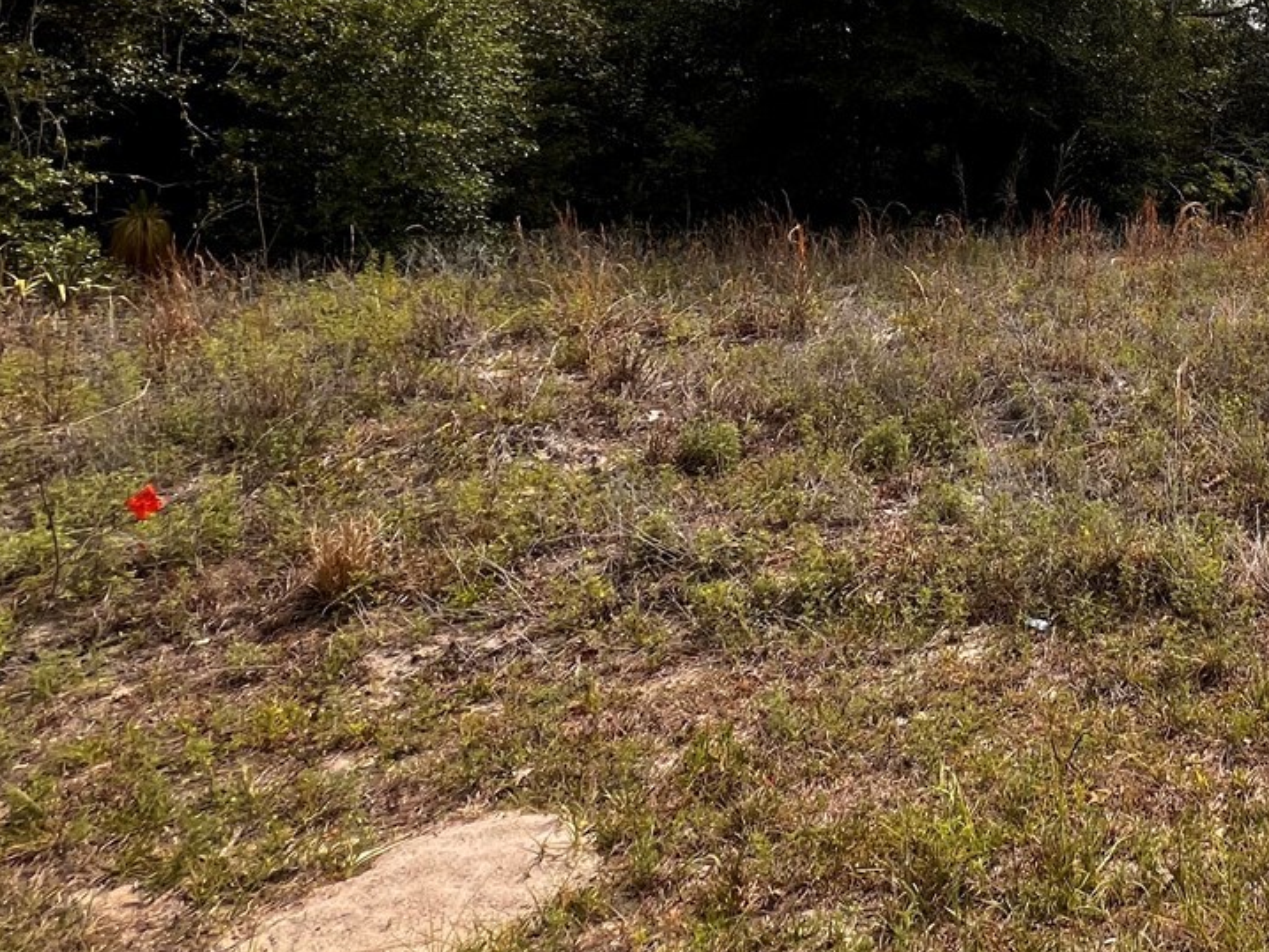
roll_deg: +0.8
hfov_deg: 49.5
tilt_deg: +1.3
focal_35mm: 29
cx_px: 1285
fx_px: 1063
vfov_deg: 44.2
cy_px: 104
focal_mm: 1.57
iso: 32
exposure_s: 1/641
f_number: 1.8
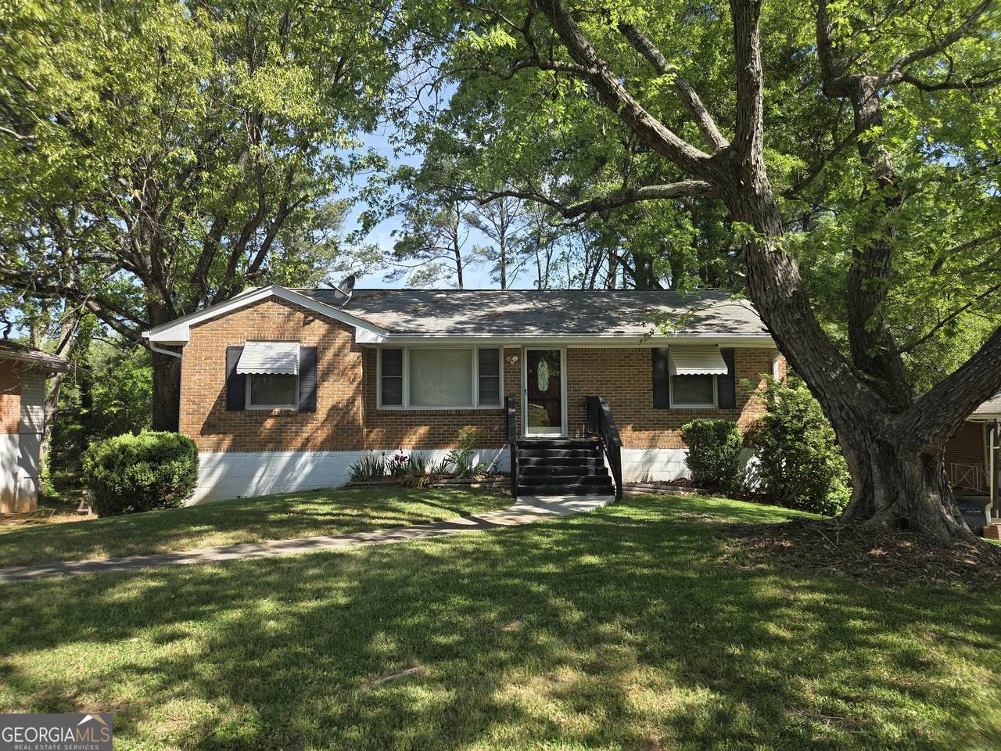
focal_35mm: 23
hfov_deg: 73.9
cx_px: 500
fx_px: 665
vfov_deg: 58.9
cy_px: 376
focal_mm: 5.4
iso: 80
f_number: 1.8
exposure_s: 1/1654
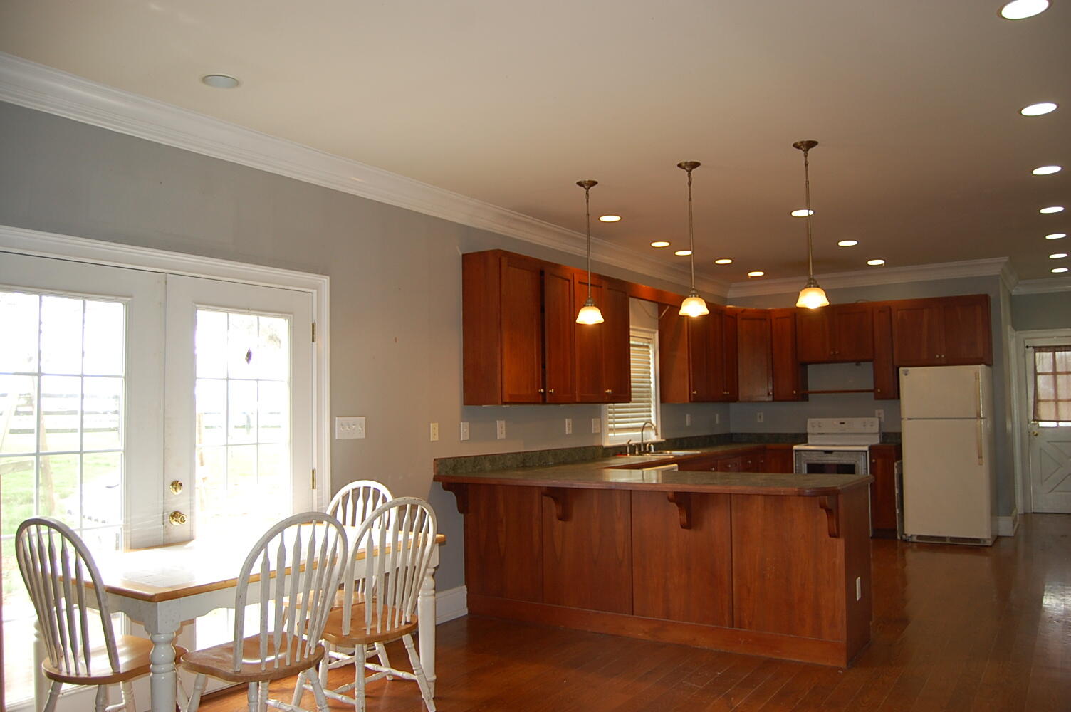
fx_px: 803
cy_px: 356
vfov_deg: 47.8
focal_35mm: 27
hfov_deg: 67.4
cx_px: 536
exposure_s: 1/100
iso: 400
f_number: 3.5
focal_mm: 18
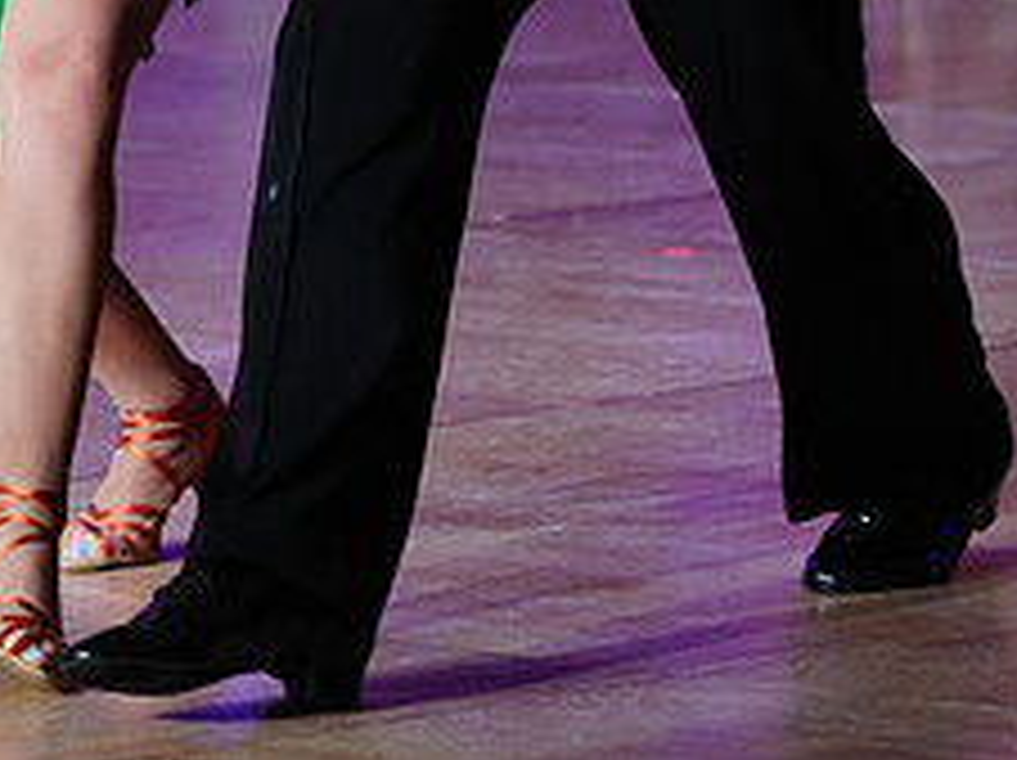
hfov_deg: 4.2
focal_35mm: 467
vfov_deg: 3.2
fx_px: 13706
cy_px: -535
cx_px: 430
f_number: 4
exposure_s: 1/320
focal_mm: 189
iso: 3200
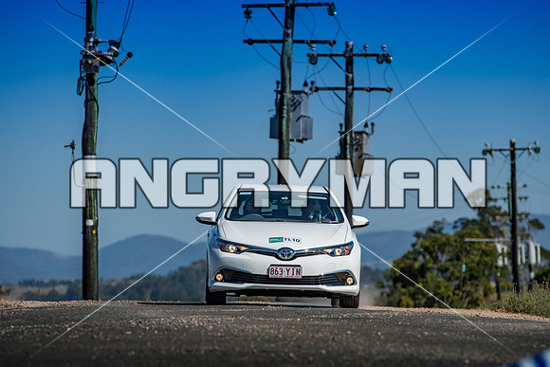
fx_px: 4584
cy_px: 184
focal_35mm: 300
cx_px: 275
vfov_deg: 4.6
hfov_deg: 6.9
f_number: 4.5
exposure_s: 1/3200
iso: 100
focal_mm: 200
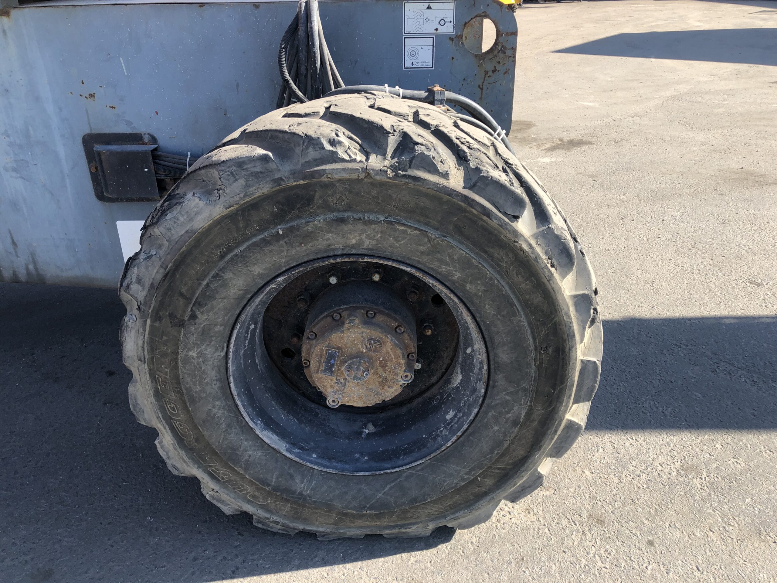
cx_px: 388
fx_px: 628
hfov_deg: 63.4
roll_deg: +2.7
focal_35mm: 28
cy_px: 292
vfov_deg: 49.7
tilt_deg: -27.1
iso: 20
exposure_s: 1/466
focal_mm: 3.99
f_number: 1.8
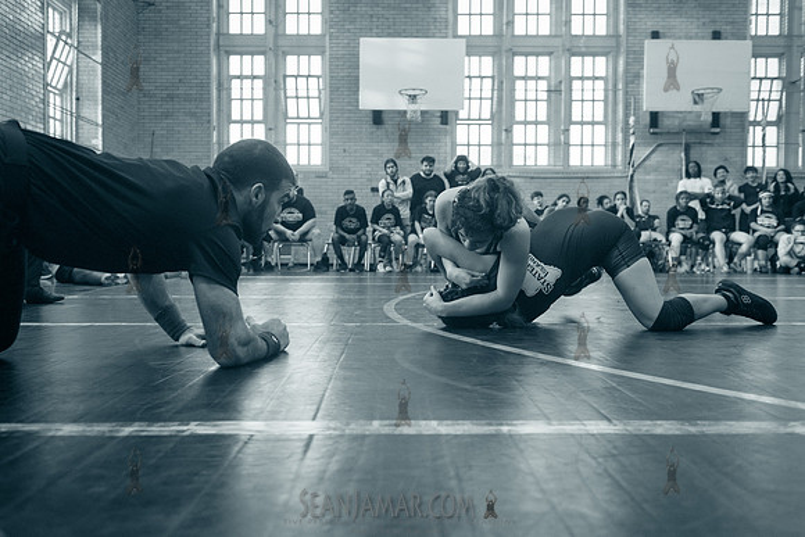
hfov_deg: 54.4
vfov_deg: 37.9
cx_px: 402
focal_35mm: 35
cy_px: 268
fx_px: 783
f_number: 4
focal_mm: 35
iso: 4000
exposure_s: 1/320
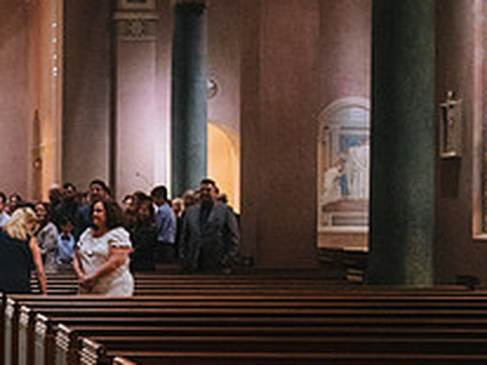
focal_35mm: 115
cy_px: 232
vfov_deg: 12.9
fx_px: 1617
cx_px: -191
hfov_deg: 16.0
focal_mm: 40
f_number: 2.8
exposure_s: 1/400
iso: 5000
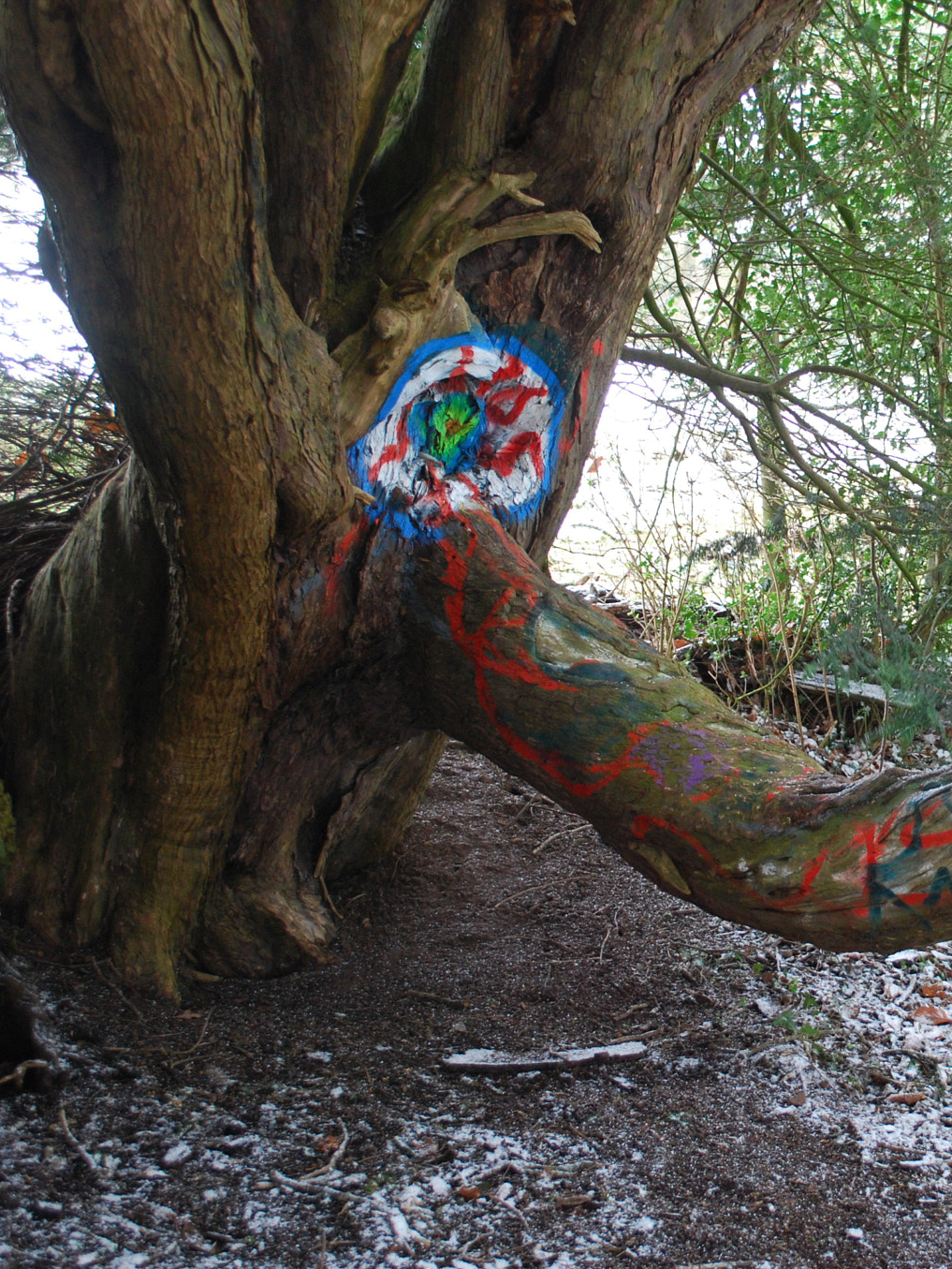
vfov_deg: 39.6
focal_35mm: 48
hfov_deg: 28.9
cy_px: 639
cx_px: 879
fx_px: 1759
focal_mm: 22
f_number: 4
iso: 500
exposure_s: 1/30
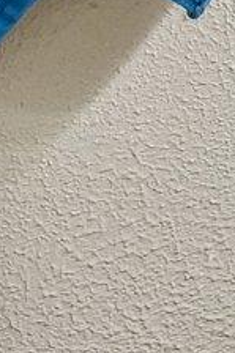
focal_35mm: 137
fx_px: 1343
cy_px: -623
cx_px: 1356
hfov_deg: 5.4
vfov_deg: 11.1
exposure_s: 1/15
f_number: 8
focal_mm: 15
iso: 320
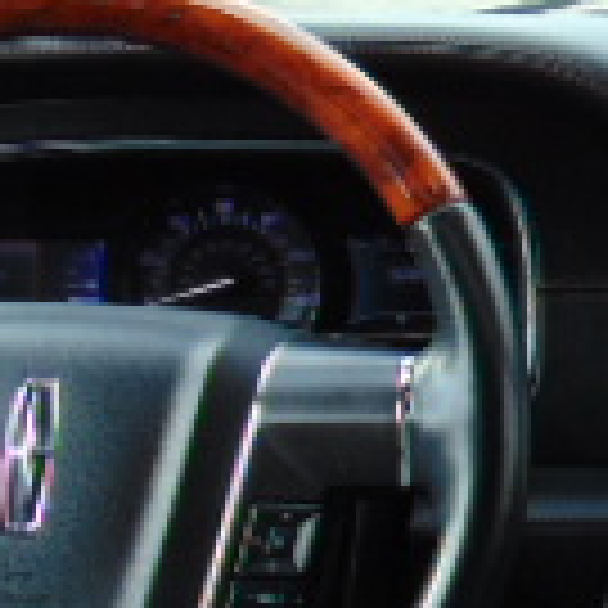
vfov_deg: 16.6
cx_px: 973
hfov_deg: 15.1
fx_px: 2087
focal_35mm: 105
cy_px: 306
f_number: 3
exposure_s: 1/100
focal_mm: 4.5
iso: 80
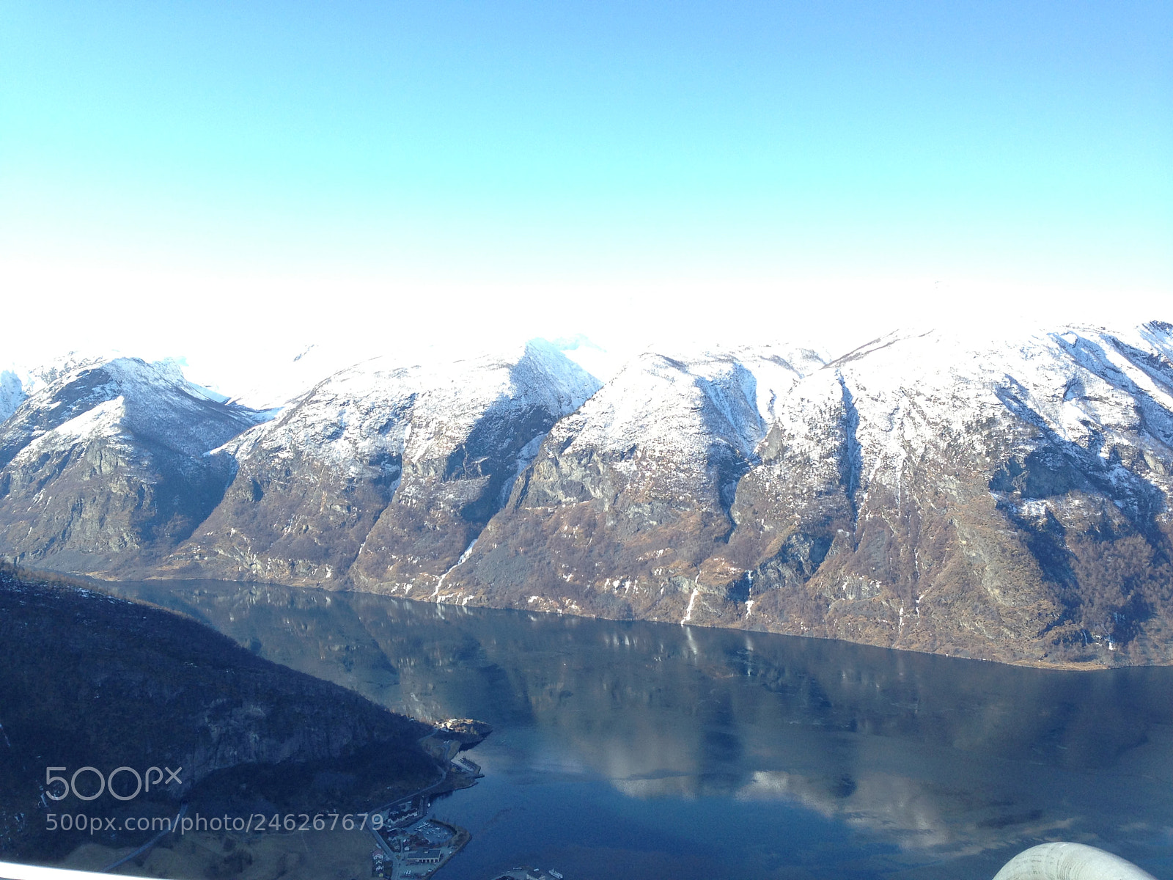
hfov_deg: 55.4
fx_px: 1118
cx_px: 586
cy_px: 440
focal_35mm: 33
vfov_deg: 42.9
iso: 50
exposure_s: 1/645
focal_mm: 4.13
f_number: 2.4
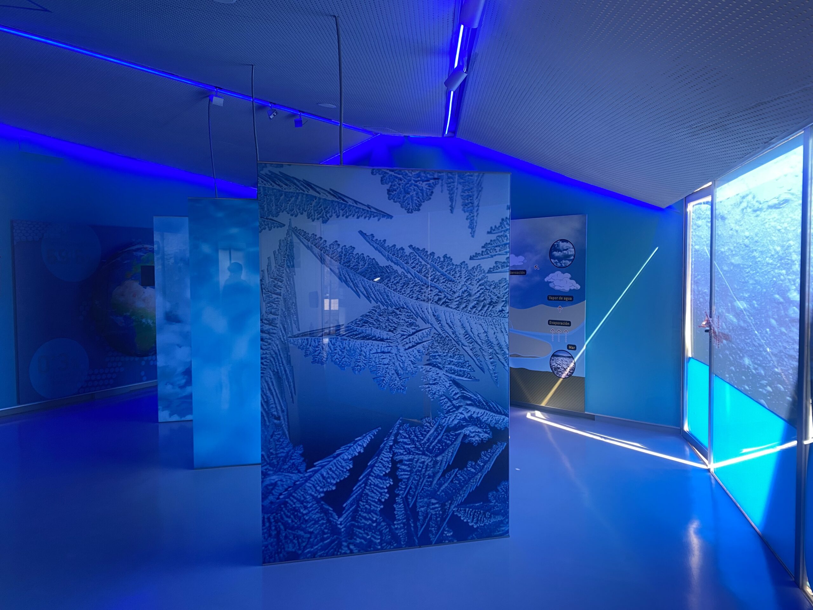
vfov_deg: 53.1
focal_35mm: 26
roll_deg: +0.6
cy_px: 305
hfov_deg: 67.3
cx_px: 406
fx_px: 611
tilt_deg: -3.5
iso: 64
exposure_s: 1/50
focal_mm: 4.25
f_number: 1.8
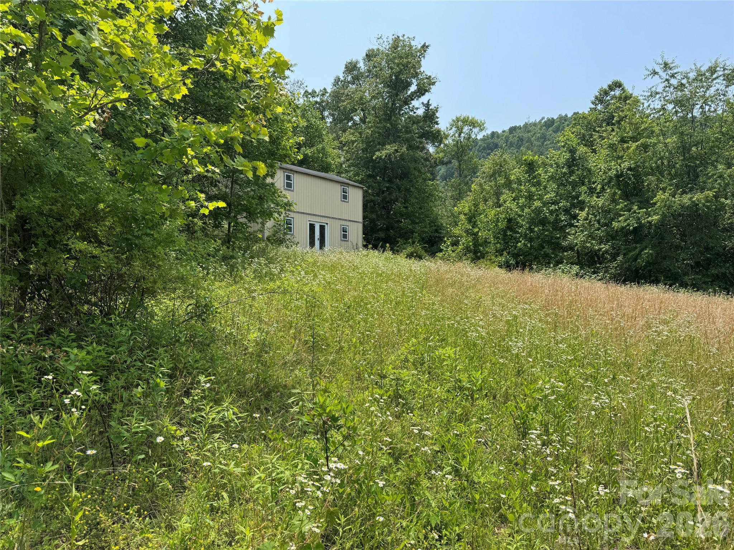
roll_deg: +0.4
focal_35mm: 24
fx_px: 509
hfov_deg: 71.6
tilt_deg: +2.4
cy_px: 275
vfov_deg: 56.8
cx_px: 367
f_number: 1.78
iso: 80
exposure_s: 1/2604
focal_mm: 6.76
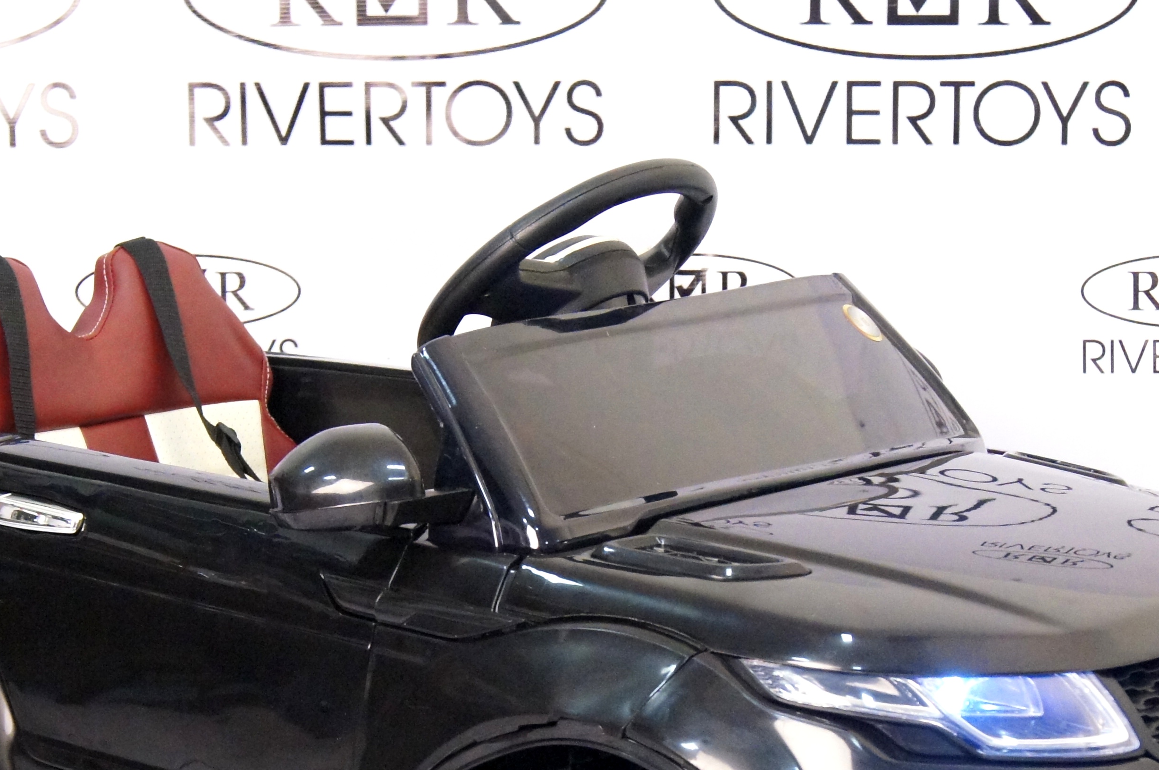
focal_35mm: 90
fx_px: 2894
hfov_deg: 22.6
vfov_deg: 15.1
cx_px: 541
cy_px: 630
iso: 3200
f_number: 6.3
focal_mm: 30
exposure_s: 1/60
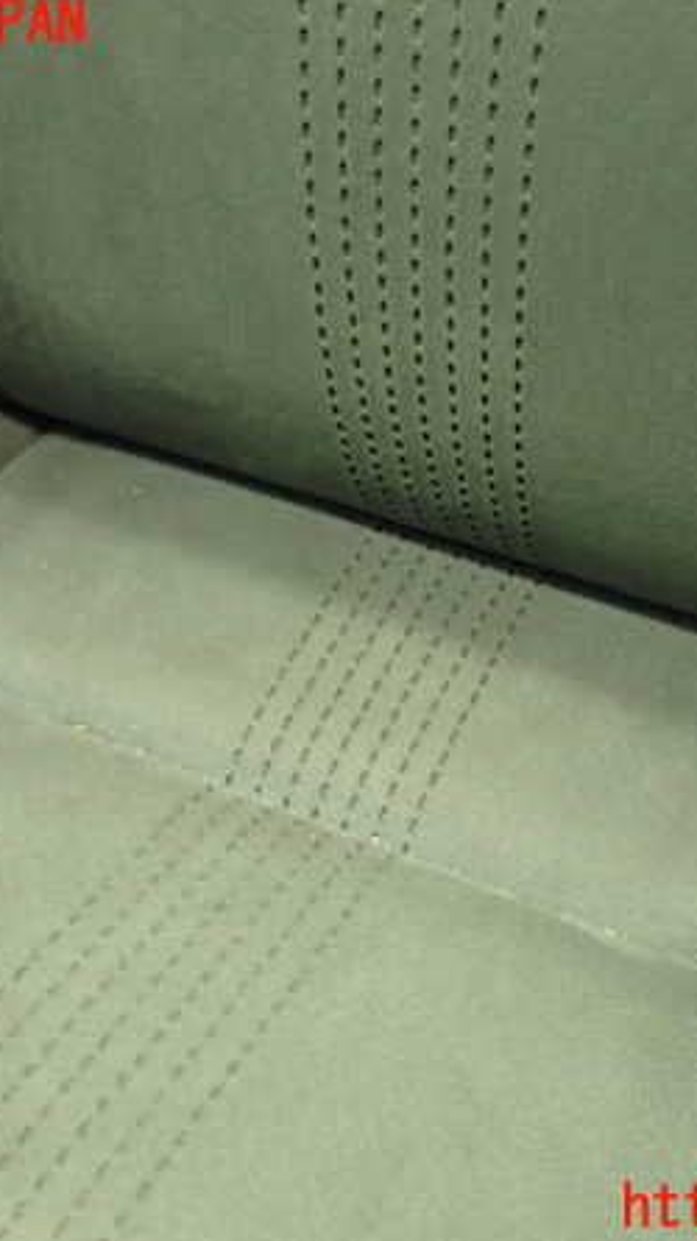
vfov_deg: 43.7
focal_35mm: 47
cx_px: 415
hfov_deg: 25.4
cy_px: 616
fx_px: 1546
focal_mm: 5.79
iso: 800
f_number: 2.4
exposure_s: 1/30
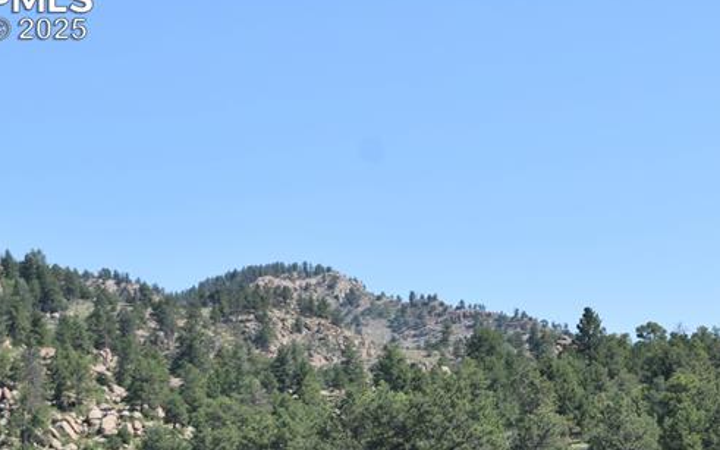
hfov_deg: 15.5
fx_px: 2630
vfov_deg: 9.7
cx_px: 550
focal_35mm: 134
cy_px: 459
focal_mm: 42
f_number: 8
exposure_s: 1/200
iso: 100
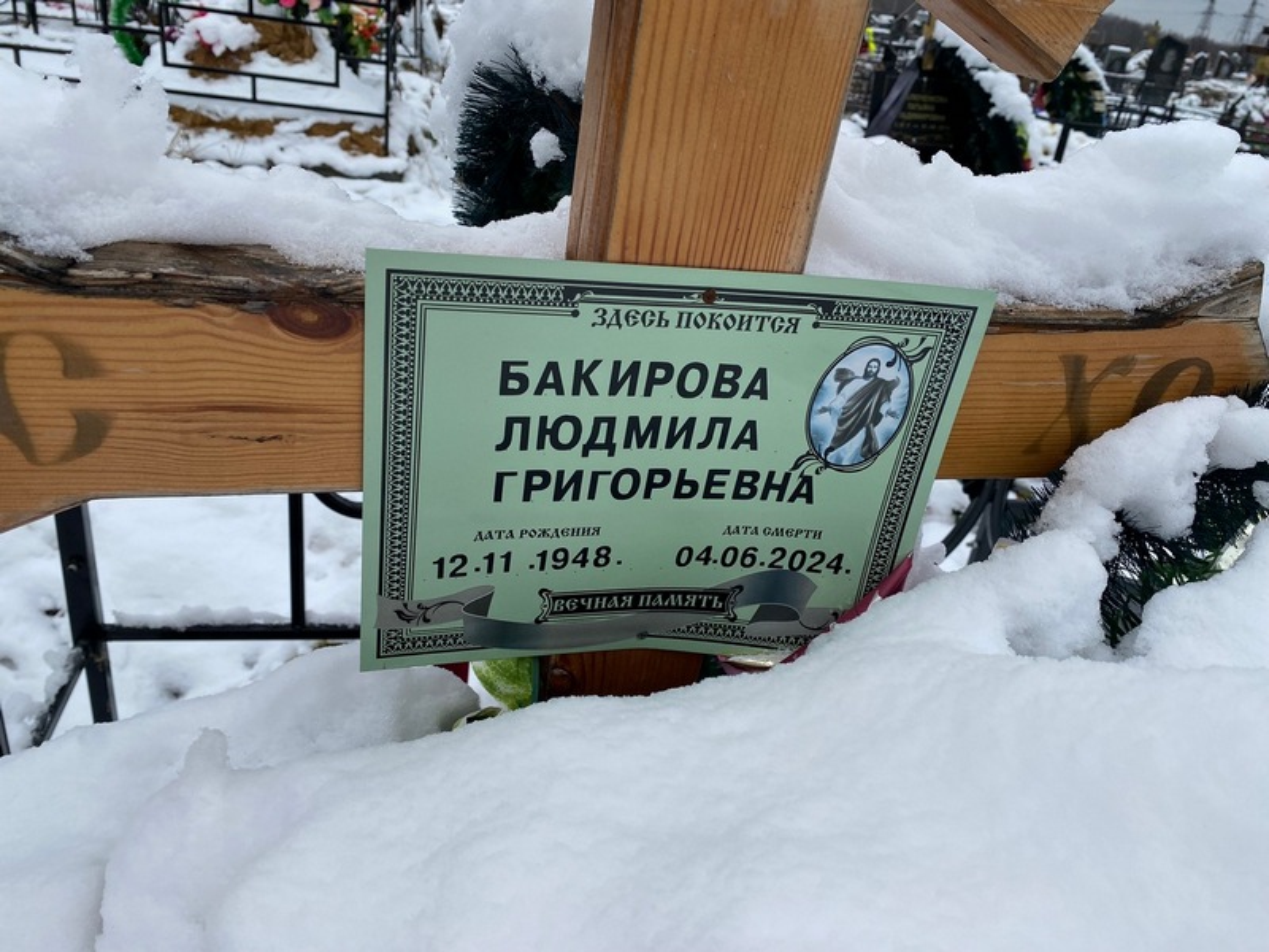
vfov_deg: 53.1
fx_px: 953
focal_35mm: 26
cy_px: 476
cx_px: 634
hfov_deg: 67.3
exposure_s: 1/316
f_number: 1.8
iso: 32
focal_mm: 4.25
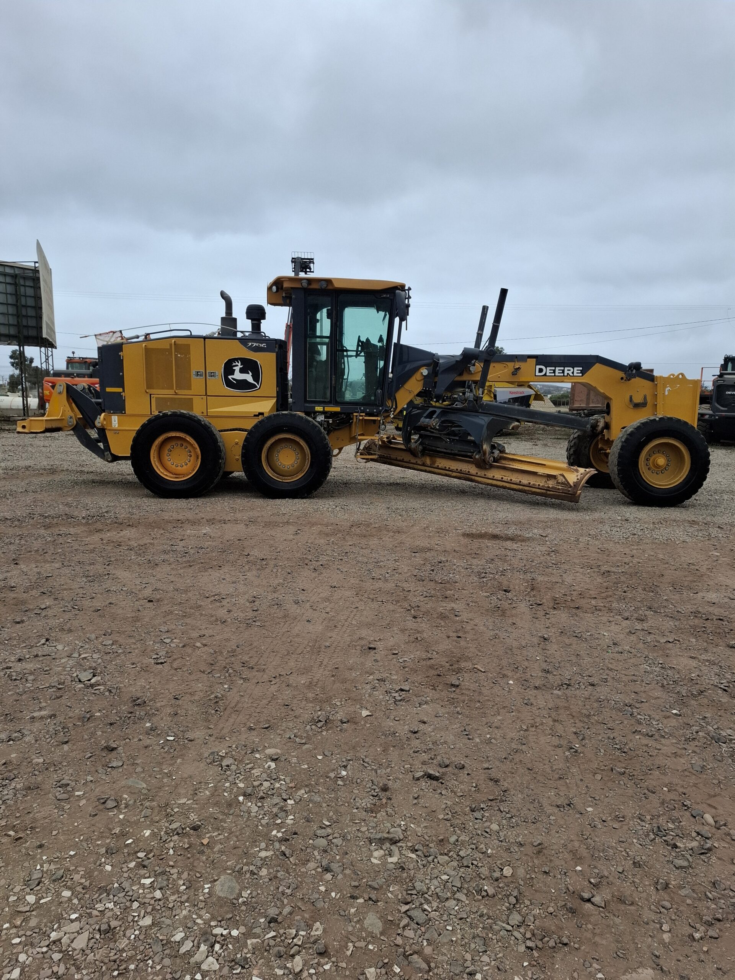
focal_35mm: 23
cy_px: 490
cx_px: 368
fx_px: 651
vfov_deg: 73.9
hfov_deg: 58.9
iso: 50
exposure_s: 1/733
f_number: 1.8
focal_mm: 5.54
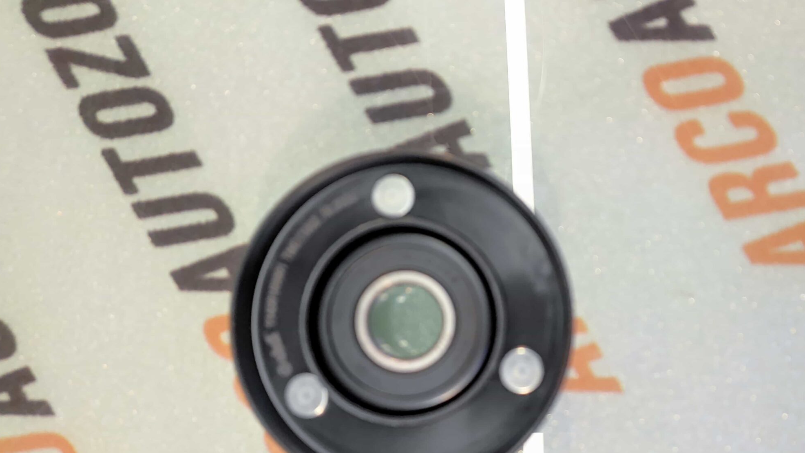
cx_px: 497
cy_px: 286
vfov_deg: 47.2
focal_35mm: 24
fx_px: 512
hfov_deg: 75.1
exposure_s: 1/33
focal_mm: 4.74
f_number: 1.79
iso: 1439
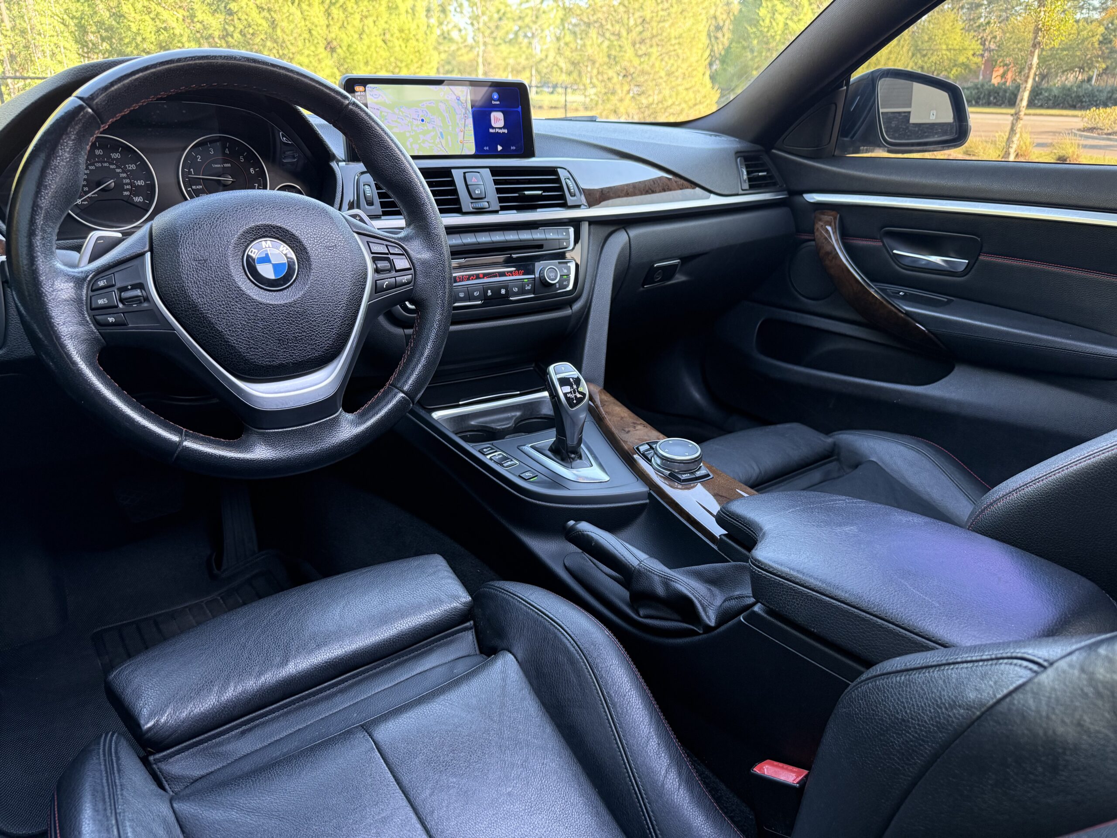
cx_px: 558
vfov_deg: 56.8
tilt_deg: -22.2
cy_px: 419
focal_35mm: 24
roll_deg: -0.5
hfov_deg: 71.6
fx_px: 774
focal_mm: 6.76
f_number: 1.78
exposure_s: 1/67
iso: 200
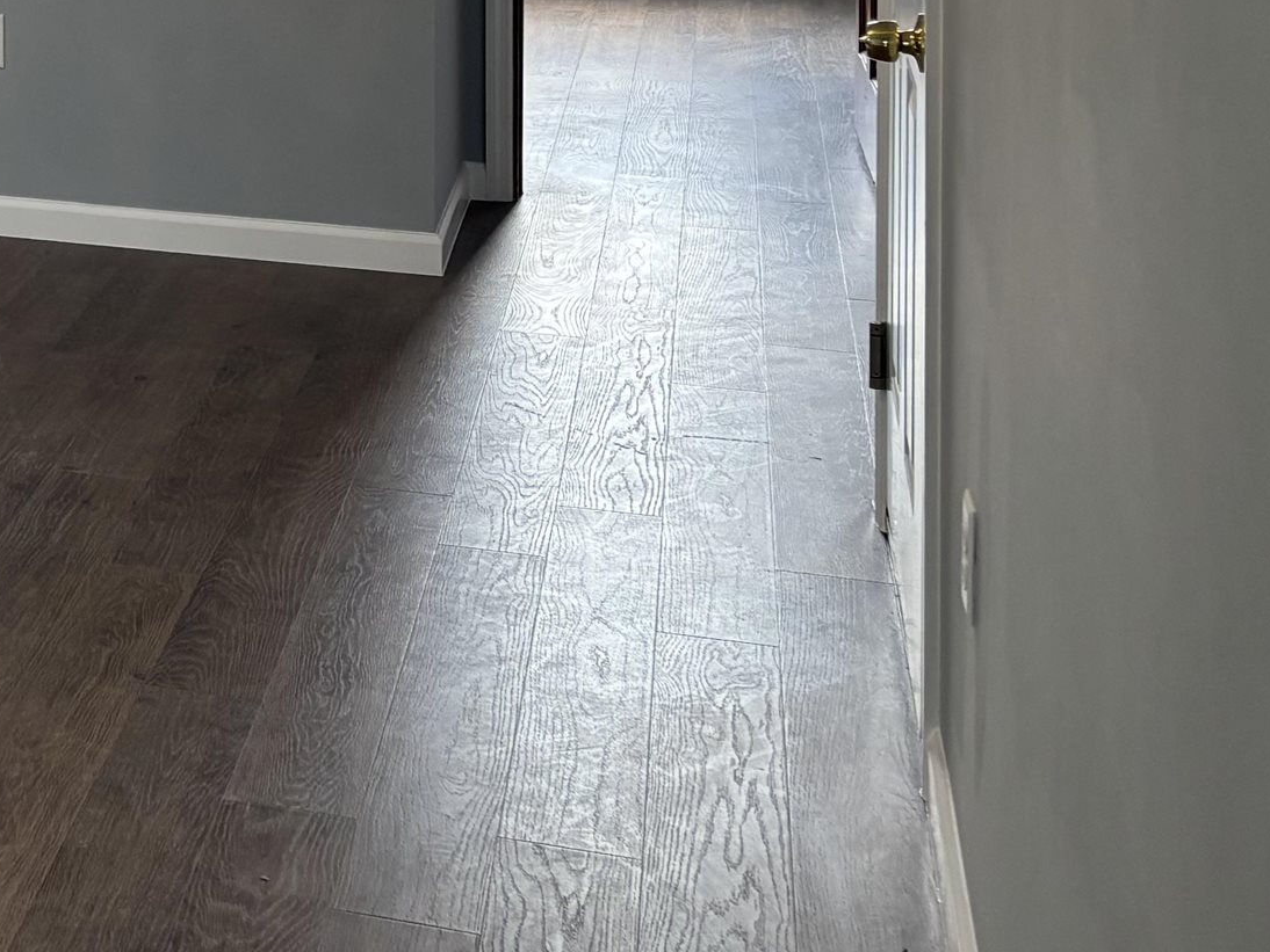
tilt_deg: -3.9
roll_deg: +0.3
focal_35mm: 73
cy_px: -272
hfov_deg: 23.8
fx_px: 2679
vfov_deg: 18.8
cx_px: -333
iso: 125
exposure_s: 1/120
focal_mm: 5.96
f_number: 1.6
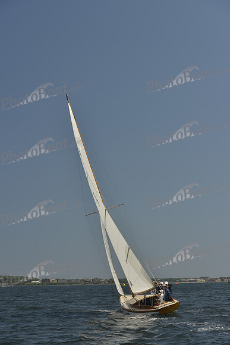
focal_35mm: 70
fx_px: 670
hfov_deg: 19.5
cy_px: 172
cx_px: 115
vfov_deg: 28.8
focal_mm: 70
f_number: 9
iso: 280
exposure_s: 1/800
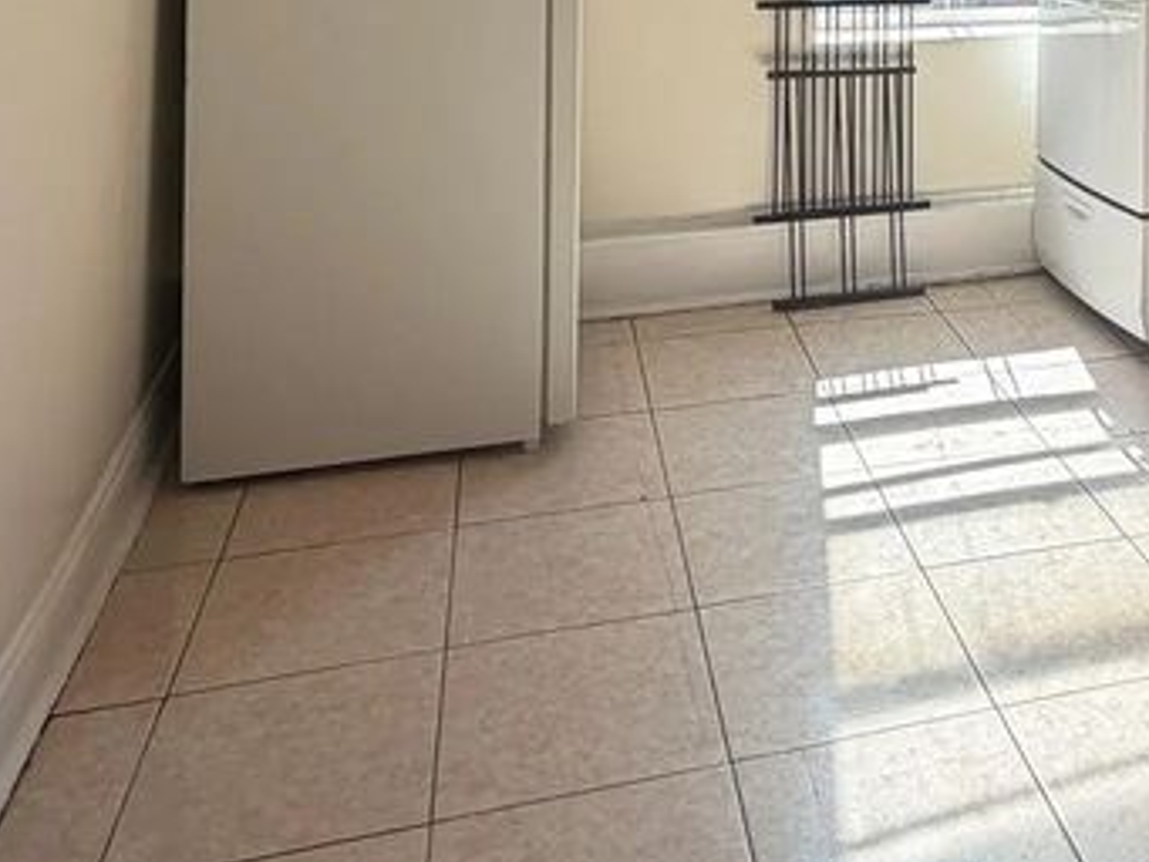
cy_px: -219
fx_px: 1395
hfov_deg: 42.3
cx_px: 960
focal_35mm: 42
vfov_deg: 28.9
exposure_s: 1/147
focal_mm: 2.22
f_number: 2.2
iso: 50
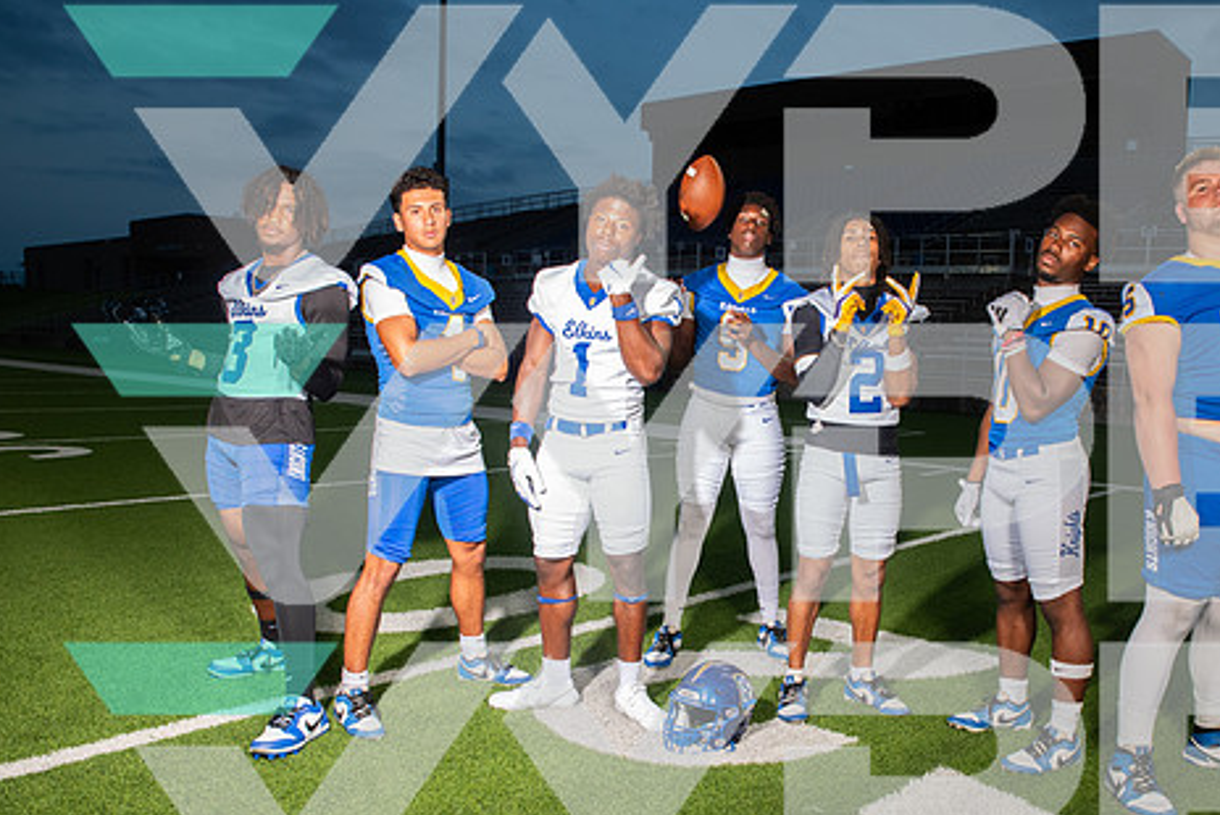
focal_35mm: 30
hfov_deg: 61.3
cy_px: 464
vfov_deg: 43.6
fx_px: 1017
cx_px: 741
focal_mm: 24
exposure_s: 1/320
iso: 800
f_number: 7.1
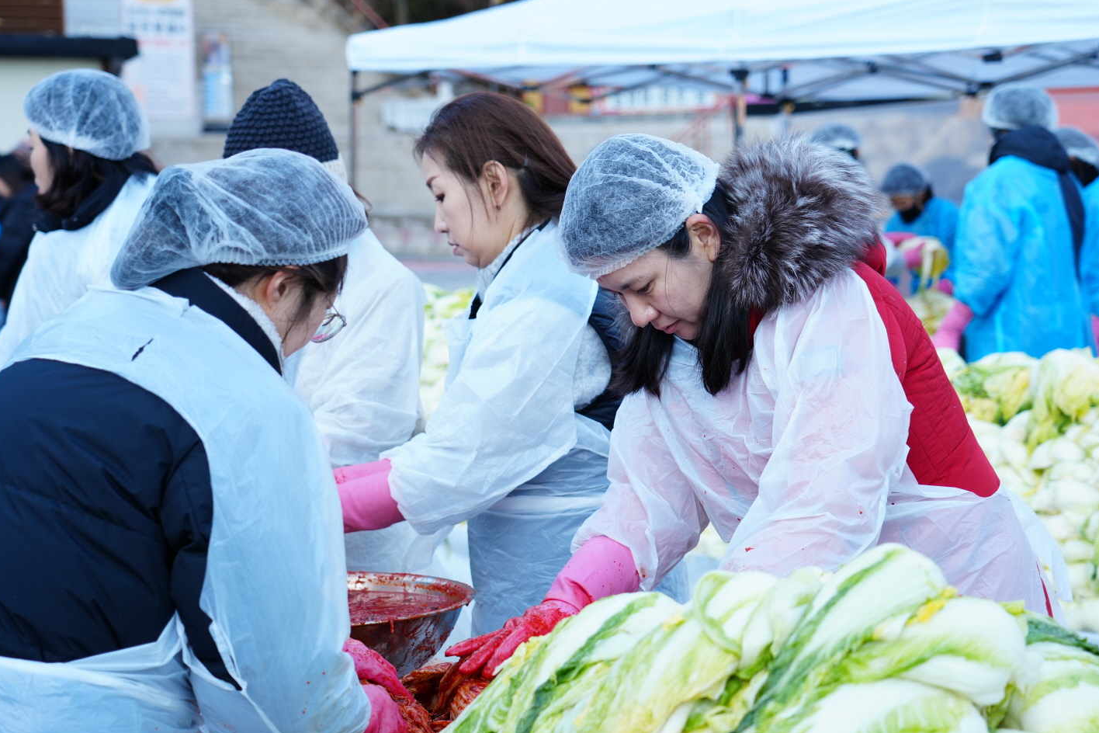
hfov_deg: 27.0
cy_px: 420
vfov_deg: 18.2
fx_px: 2289
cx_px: 605
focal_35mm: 75
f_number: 4
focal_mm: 59
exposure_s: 1/200
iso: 320
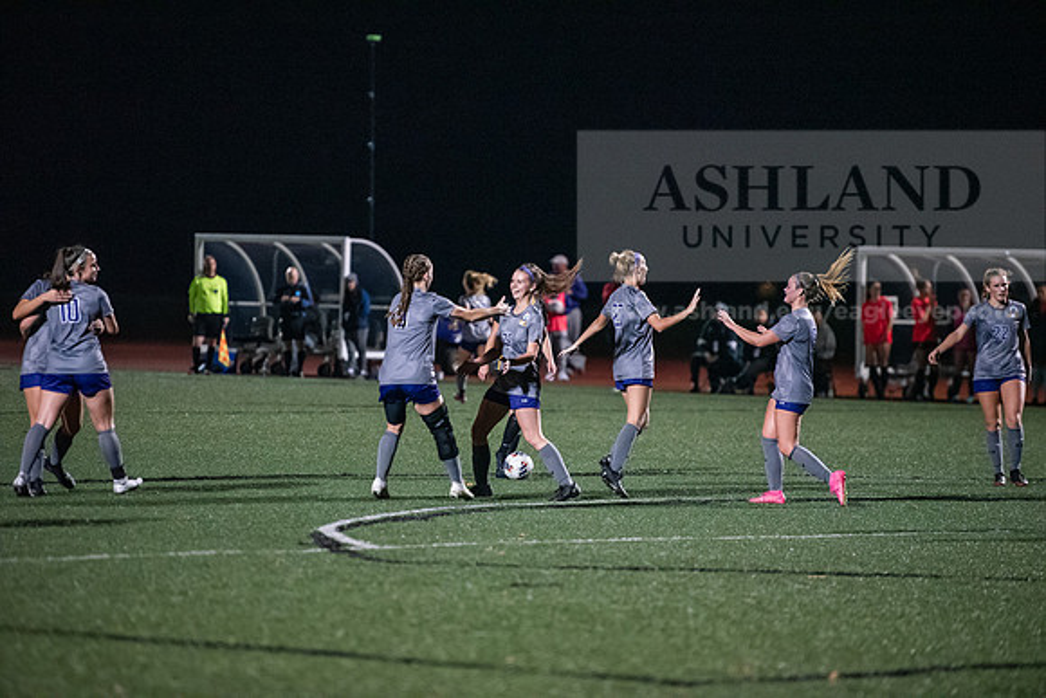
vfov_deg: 6.9
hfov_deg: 10.3
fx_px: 5812
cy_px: 349
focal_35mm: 200
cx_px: 523
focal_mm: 200
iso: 8000
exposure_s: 1/1000
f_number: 2.8
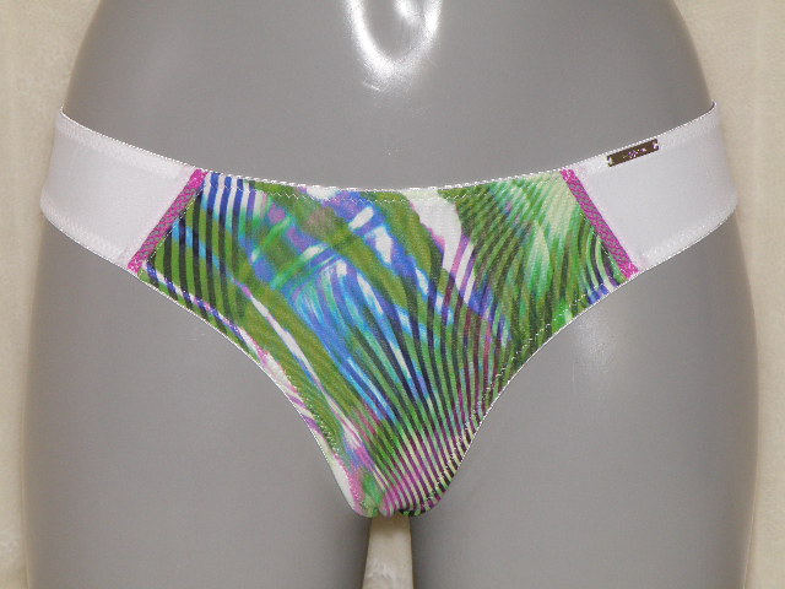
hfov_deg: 15.3
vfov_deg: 11.5
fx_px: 2925
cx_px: 392
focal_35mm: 129
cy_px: 294
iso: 100
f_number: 4.3
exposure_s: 1/125
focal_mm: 22.87
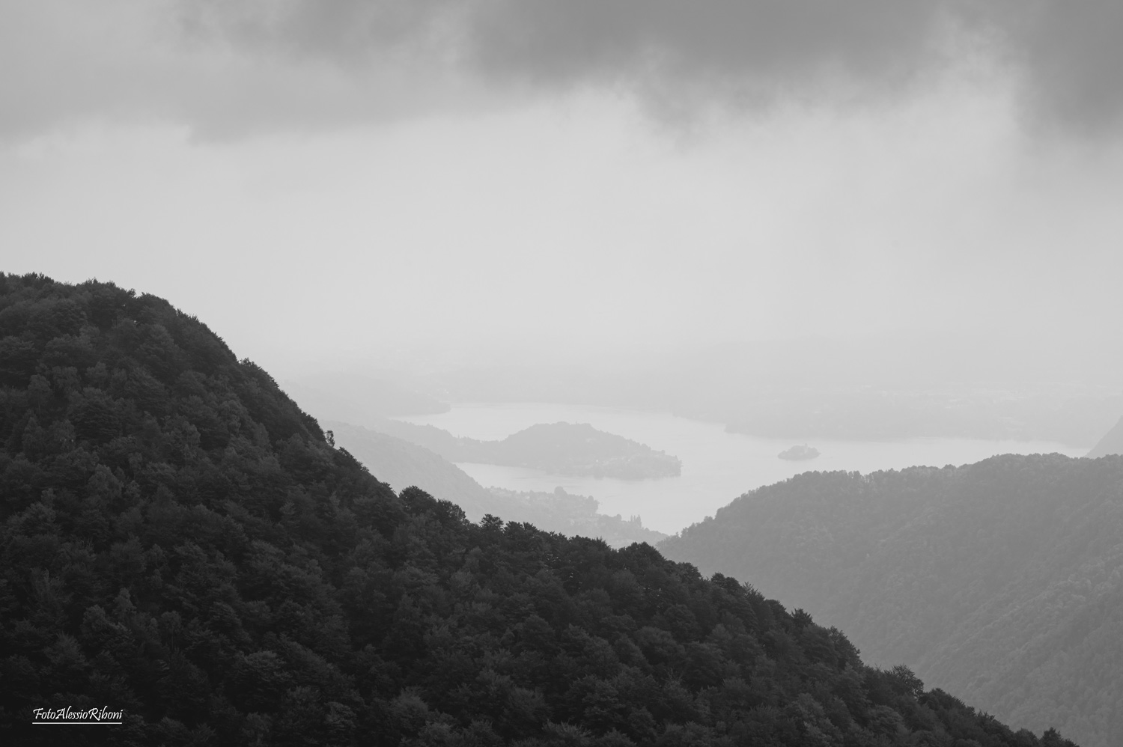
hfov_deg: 16.4
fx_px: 3897
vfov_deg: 11.0
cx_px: 562
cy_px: 374
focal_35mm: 125
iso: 100
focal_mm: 125
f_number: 11
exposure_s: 1/100
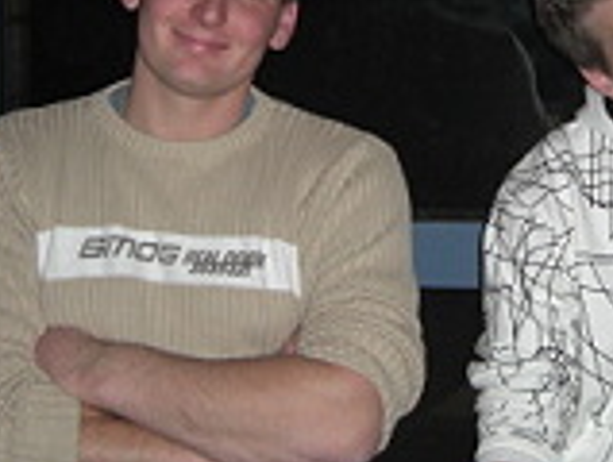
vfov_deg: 12.9
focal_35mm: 114
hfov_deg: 17.1
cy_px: 10
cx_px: 501
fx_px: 2023
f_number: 2.8
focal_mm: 7.9
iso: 200
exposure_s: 1/60
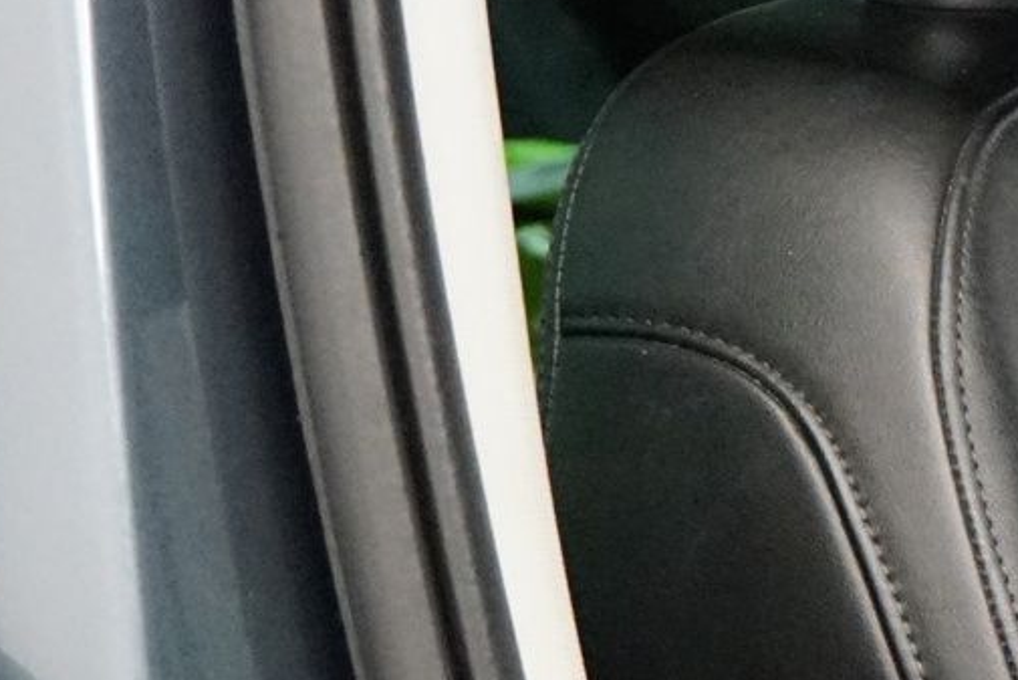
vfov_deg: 6.9
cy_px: 1345
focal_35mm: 193
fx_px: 5459
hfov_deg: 9.7
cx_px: 2234
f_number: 4
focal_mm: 39
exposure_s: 1/125
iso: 6400
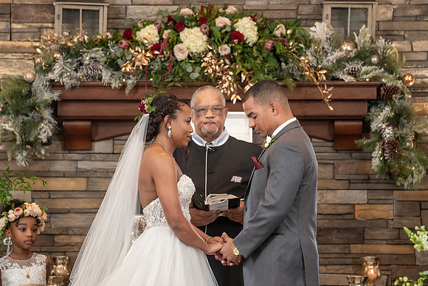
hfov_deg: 8.6
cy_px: 127
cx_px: 213
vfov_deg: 5.7
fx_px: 2849
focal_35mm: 240
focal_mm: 198
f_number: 4
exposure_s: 1/200
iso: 2000
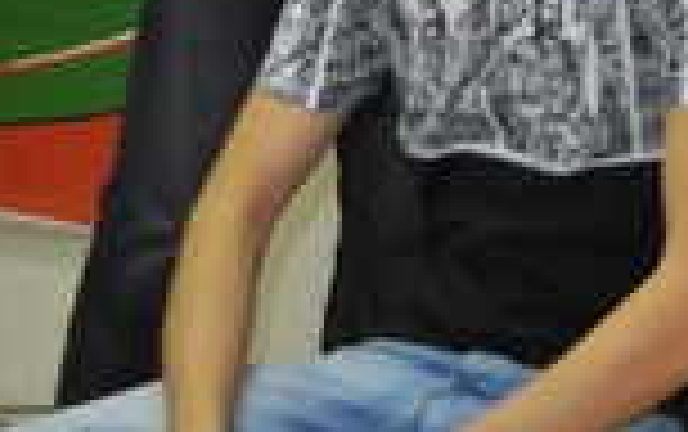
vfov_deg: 8.3
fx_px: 2872
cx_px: 1133
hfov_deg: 12.7
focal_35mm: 153
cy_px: -335
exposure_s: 1/60
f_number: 3.8
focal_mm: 24
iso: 800
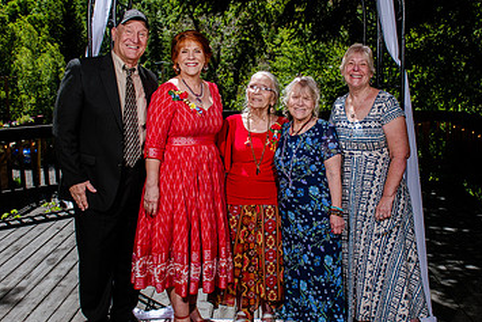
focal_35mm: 45
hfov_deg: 43.6
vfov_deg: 29.9
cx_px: 252
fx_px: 603
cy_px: 161
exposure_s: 1/400
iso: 160
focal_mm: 24
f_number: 8
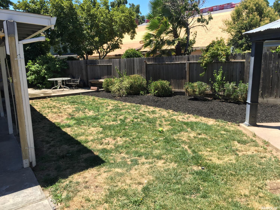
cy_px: 105
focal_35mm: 29
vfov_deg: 48.2
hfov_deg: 61.7
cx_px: 140
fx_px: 234
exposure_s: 1/754
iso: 25
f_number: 2.2
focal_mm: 4.15
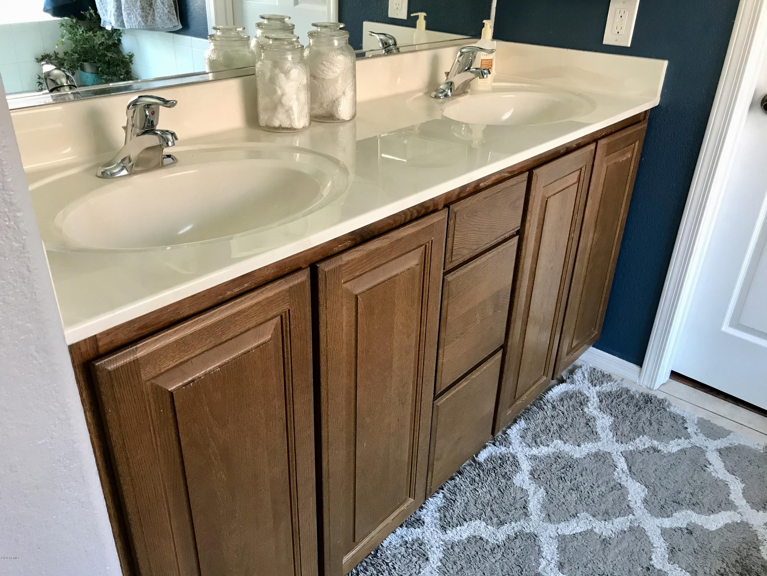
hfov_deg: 63.4
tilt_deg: -28.2
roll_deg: -2.9
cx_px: 384
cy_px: 288
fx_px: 620
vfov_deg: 49.7
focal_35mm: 28
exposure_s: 1/30
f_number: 1.8
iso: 40
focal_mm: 3.99
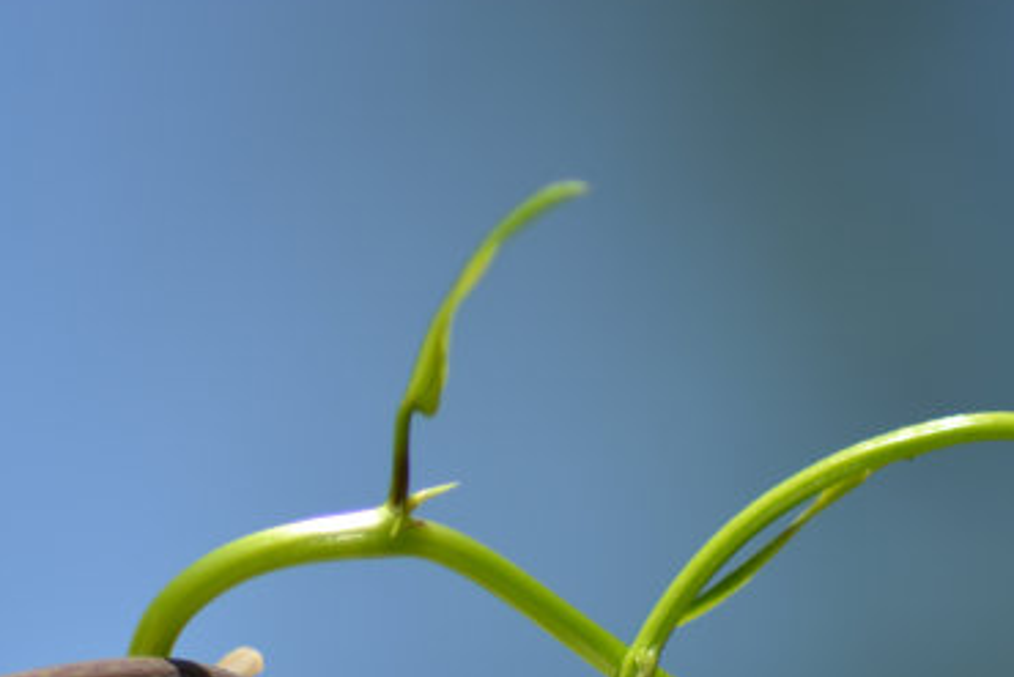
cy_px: 521
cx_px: 630
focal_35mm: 570
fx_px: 16060
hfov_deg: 3.6
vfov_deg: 2.4
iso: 100
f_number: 5
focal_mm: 230
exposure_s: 1/500
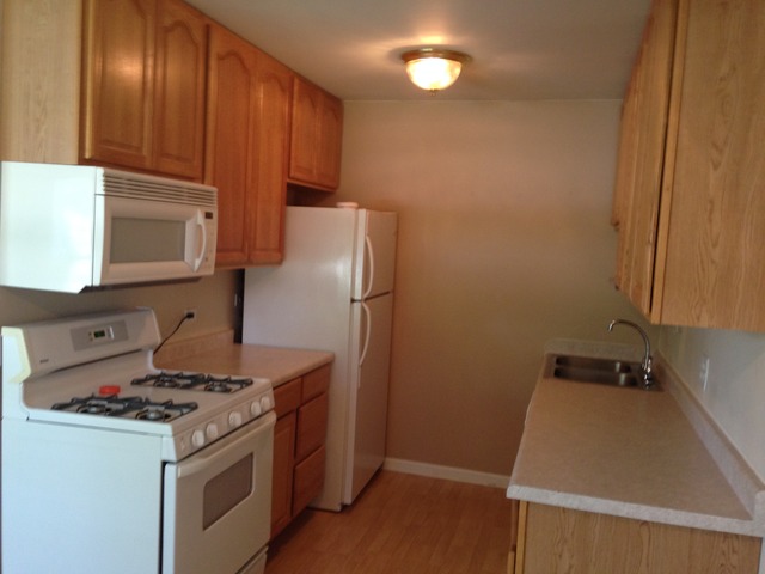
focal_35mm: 33
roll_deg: -2.9
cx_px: 382
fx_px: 729
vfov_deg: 42.9
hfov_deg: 55.4
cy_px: 287
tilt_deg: -6.3
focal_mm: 4.12
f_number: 2.4
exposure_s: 1/20
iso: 125
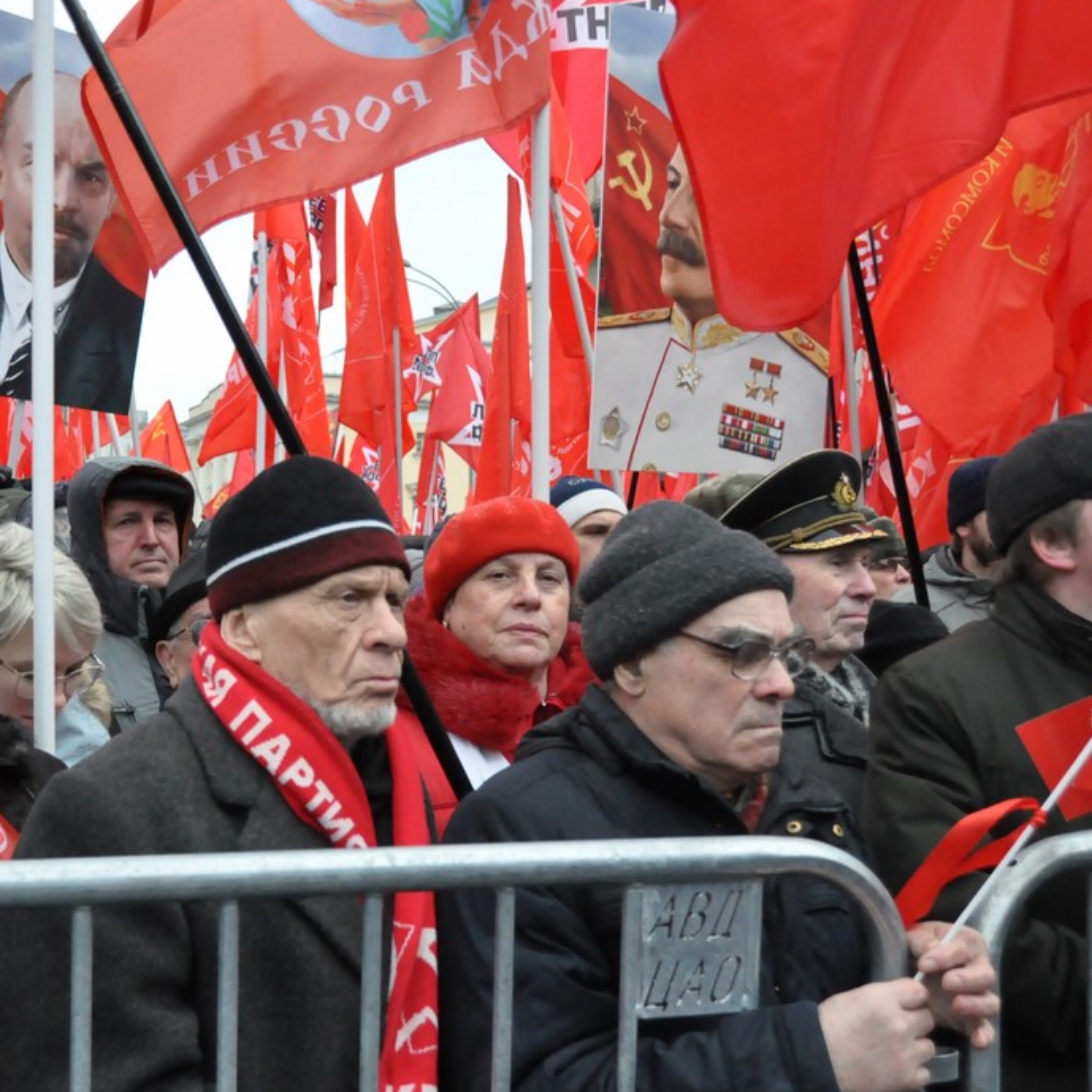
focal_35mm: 47
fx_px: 1677
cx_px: 355
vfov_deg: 36.0
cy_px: 593
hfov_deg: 35.7
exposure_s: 1/4000
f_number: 4.5
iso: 3200
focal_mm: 22
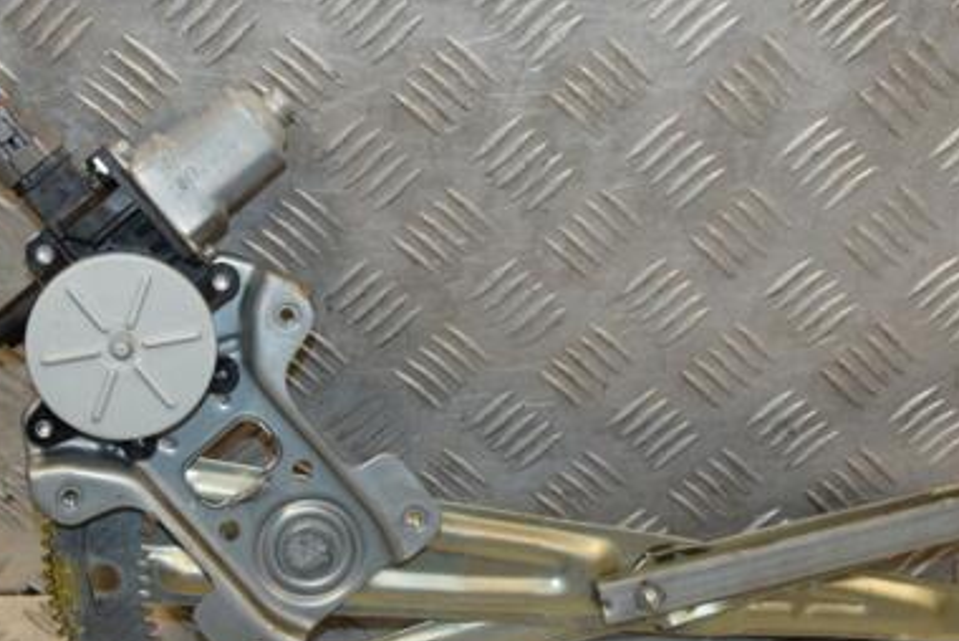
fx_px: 1893
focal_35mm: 71
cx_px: 474
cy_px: 371
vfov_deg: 19.2
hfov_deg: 28.4
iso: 800
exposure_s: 1/200
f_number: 5.6
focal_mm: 30
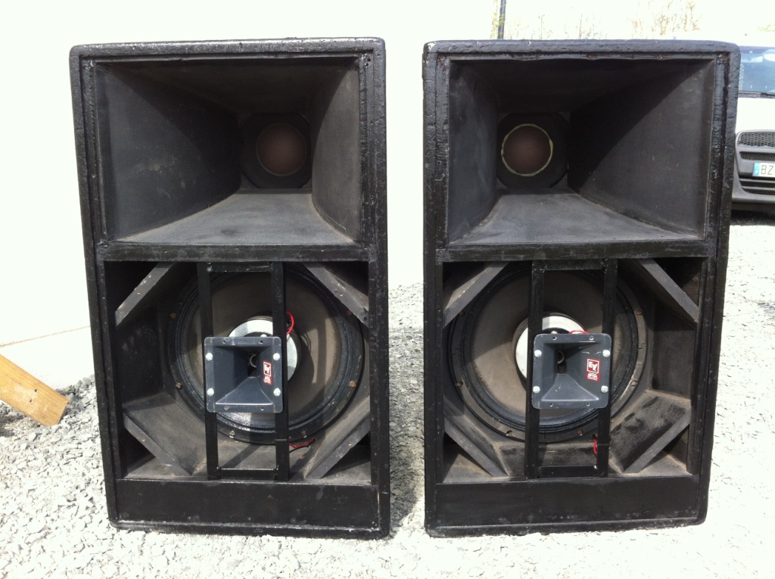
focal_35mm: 35
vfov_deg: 40.6
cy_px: 290
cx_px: 388
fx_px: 782
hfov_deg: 52.7
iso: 80
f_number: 2.8
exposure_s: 1/220
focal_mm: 3.85
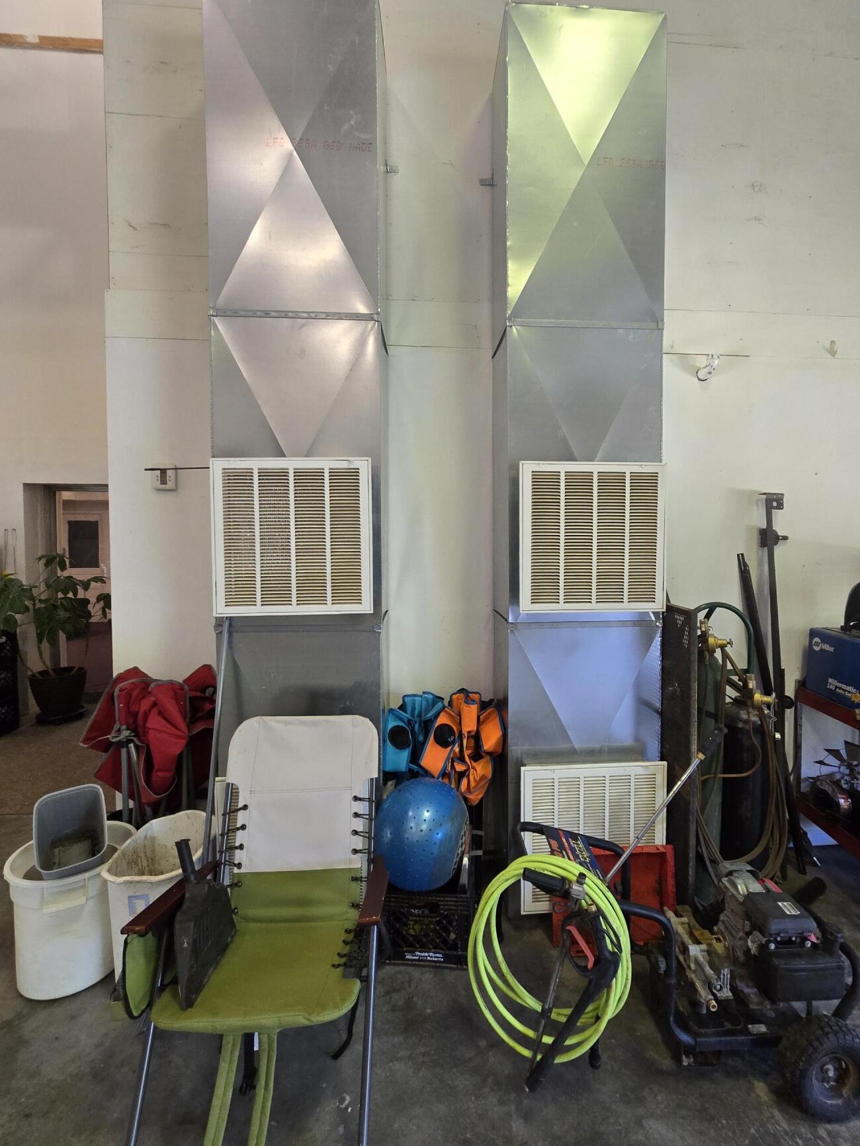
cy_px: 550
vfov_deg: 98.1
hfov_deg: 81.6
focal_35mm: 15
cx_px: 459
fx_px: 497
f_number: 2.2
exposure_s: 1/60
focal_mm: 2.2
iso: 250
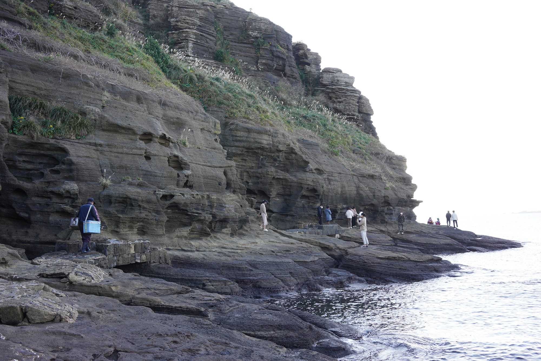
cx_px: 270
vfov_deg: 37.9
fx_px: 526
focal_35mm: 35
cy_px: 180
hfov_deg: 54.4
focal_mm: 35
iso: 200
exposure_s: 1/100
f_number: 6.3
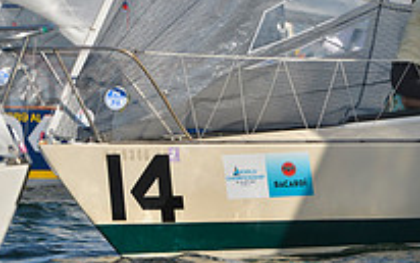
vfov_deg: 1.3
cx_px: 310
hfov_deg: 2.0
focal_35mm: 1035
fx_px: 11853
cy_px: 164
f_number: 8
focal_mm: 360
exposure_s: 1/1000
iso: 200
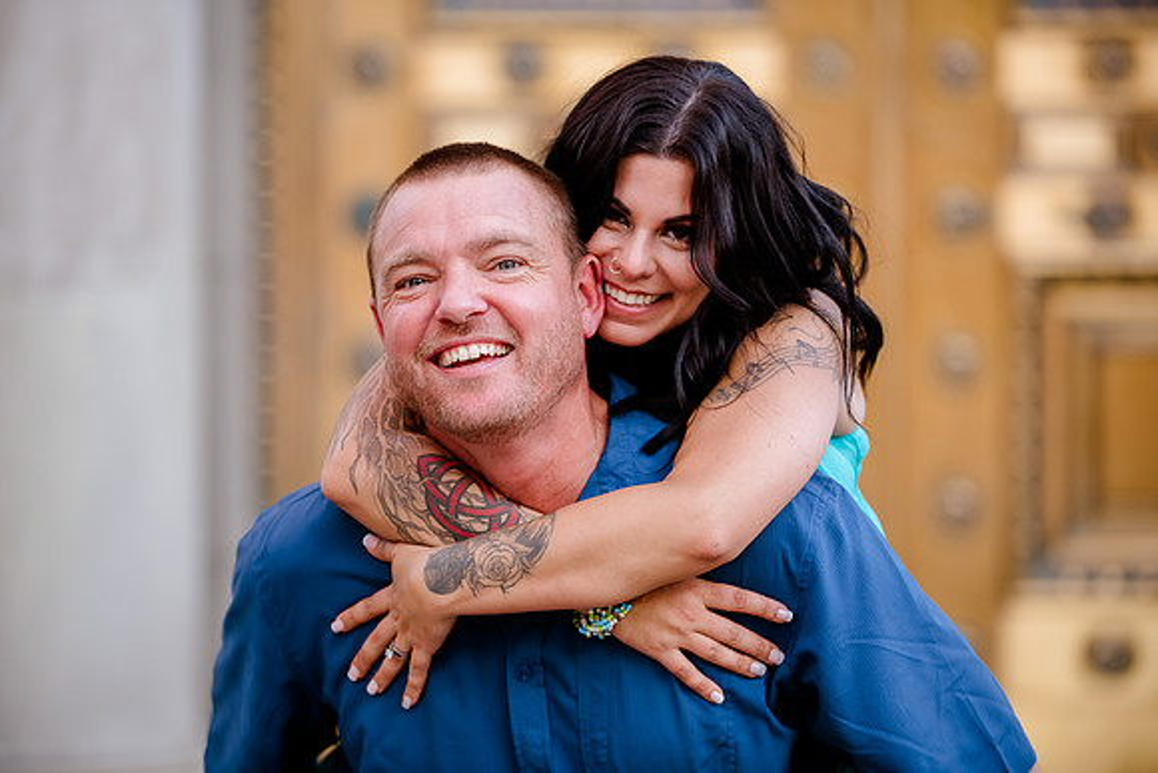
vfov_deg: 10.0
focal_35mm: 138
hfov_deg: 14.9
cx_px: 558
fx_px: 4435
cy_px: 384
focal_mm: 130
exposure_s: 1/250
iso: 500
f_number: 2.8
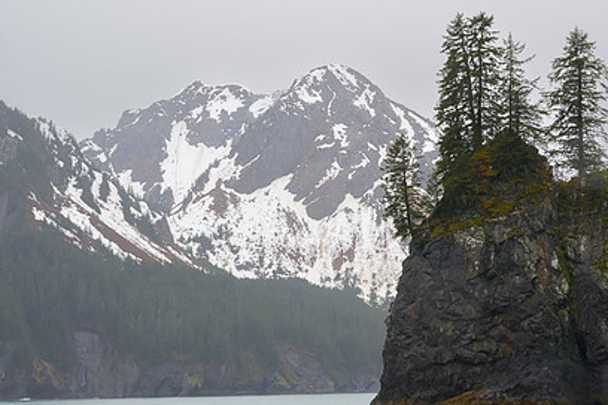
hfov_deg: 25.0
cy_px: 209
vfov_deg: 17.1
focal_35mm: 80
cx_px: 462
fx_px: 1351
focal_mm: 52
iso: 800
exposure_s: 1/200
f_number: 16
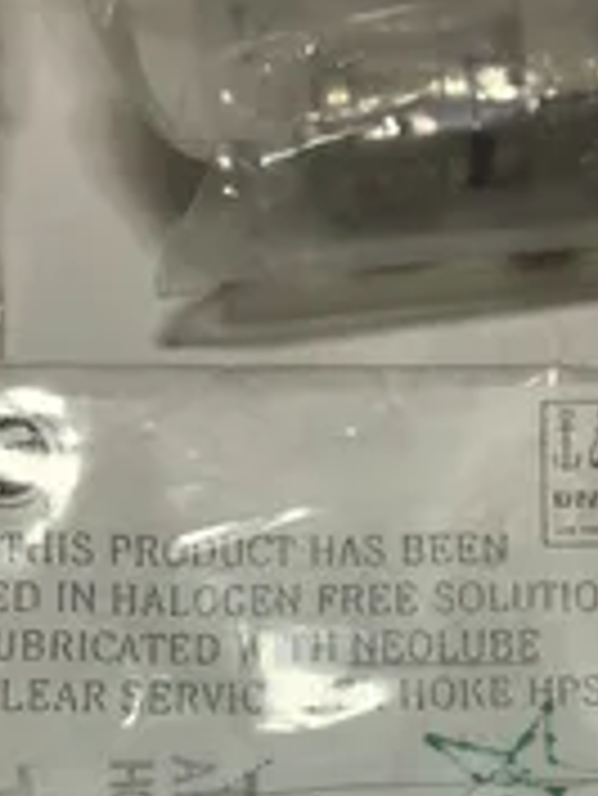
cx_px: 265
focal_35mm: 70
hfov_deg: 21.0
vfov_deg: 25.8
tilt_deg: -58.2
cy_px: 859
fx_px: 1610
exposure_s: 1/436
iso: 25
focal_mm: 3.3
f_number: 2.4
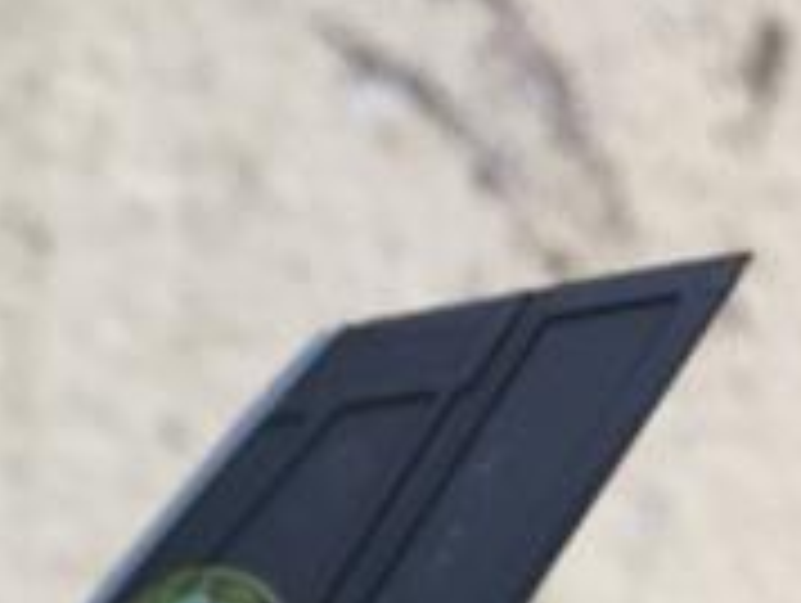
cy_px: 806
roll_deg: +0.2
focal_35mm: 130
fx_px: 3012
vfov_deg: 11.1
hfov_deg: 13.3
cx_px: -734
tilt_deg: +4.1
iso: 50
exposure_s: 1/100
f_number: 2.2
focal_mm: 4.15
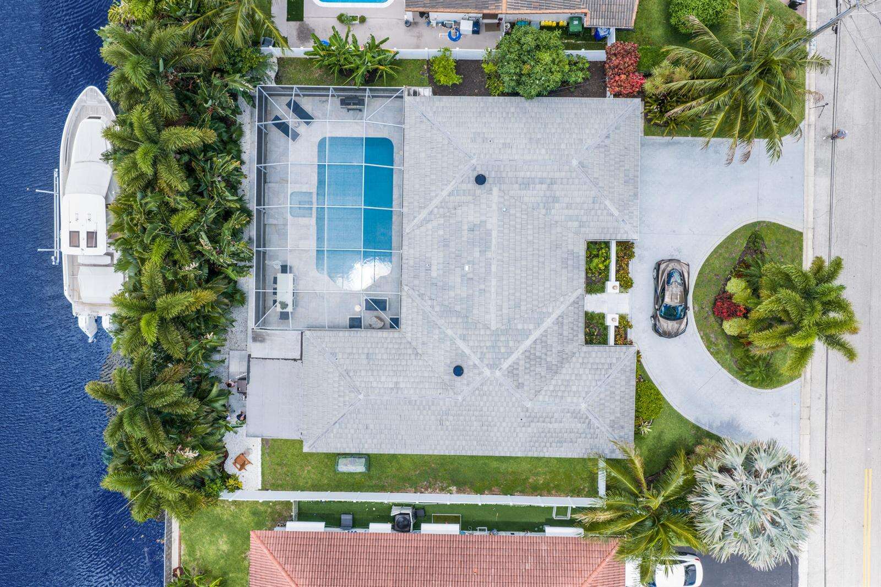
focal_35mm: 28
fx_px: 685
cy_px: 294
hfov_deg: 65.5
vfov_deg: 46.4
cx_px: 440
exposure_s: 1/120
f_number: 5
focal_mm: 14.45
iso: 100
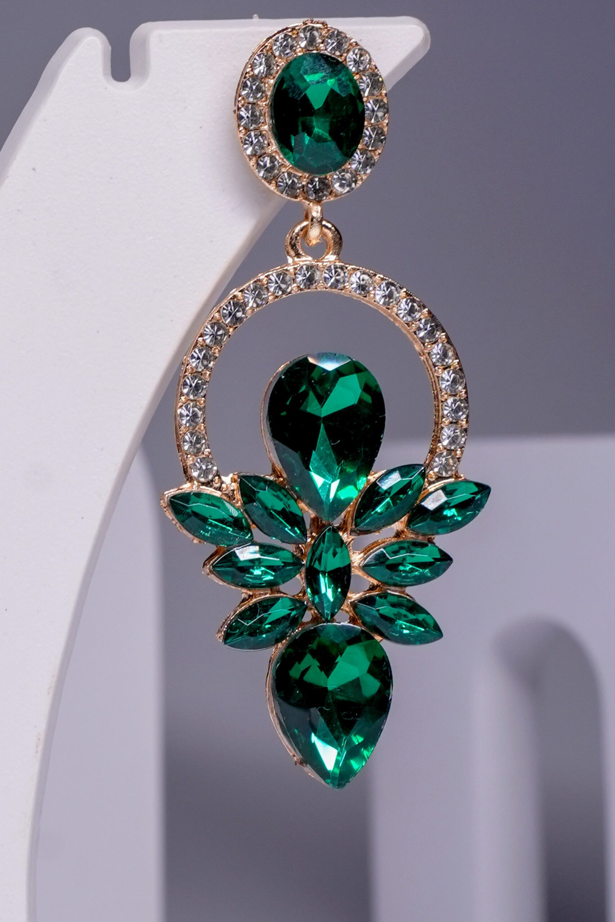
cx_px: 308
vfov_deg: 54.4
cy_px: 461
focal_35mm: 35
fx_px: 897
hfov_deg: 37.9
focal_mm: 35
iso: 640
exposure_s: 1/100
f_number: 8
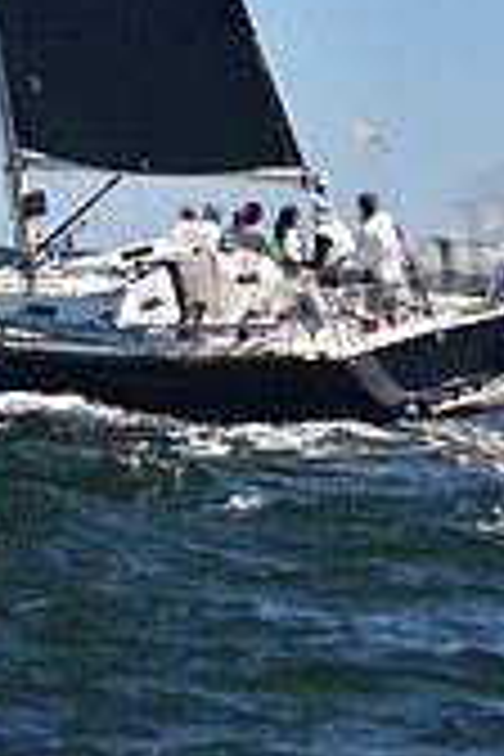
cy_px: -378
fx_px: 5061
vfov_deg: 8.4
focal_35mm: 241
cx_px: -56
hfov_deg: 5.7
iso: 200
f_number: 4.5
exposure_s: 1/800
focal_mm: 70
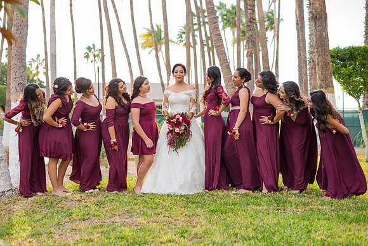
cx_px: 184
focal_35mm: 50
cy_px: 123
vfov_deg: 27.0
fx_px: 511
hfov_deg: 39.6
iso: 125
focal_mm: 50
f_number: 3.2
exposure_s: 1/250
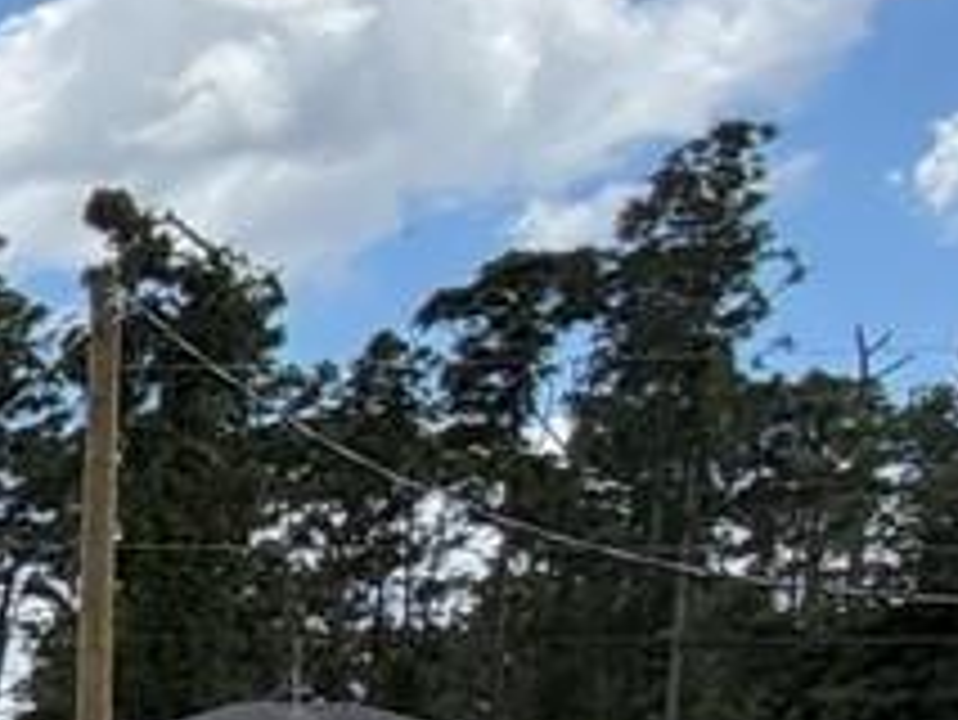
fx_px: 2908
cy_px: 1044
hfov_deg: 10.8
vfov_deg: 13.4
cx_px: -2051
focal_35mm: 105
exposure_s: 1/901
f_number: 2.2
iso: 20
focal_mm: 2.22
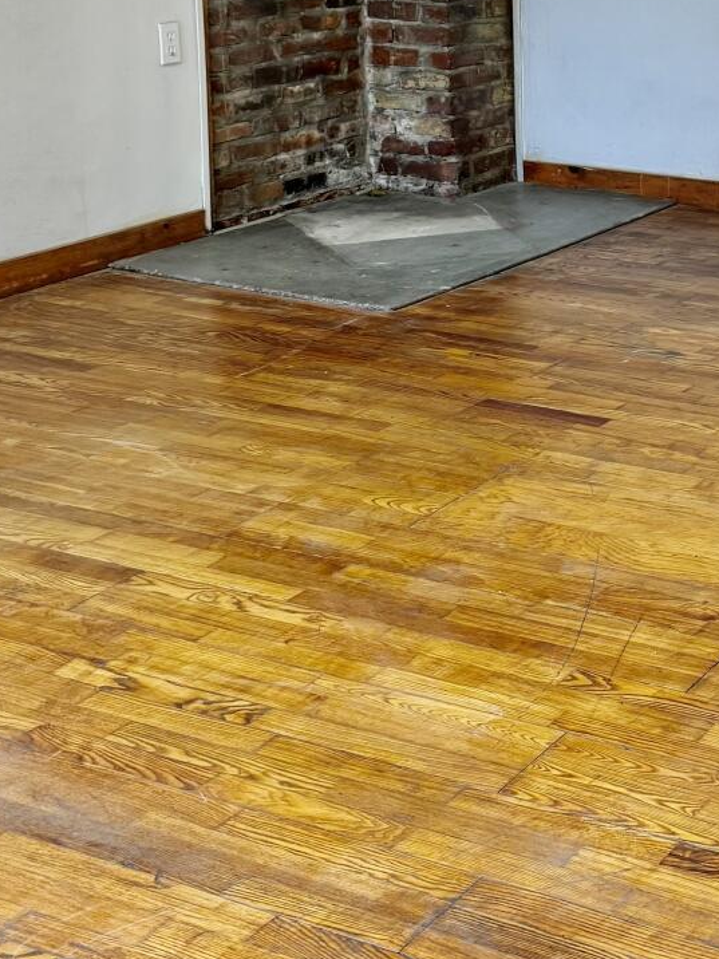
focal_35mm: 67
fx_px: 1856
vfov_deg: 28.3
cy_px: 183
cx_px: 774
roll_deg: -0.2
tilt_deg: -11.1
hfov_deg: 20.9
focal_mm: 6.76
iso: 125
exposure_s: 1/60
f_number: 1.78
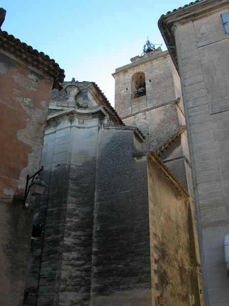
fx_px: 309
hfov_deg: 40.7
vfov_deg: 52.6
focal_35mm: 35
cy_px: 153
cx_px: 114
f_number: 4.5
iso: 100
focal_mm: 8.9
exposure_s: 1/160
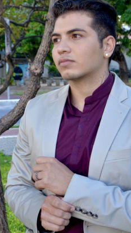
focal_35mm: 104
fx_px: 644
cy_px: 112
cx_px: 91
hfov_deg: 11.6
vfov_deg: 20.6
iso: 1600
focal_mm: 40
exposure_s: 1/400
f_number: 10
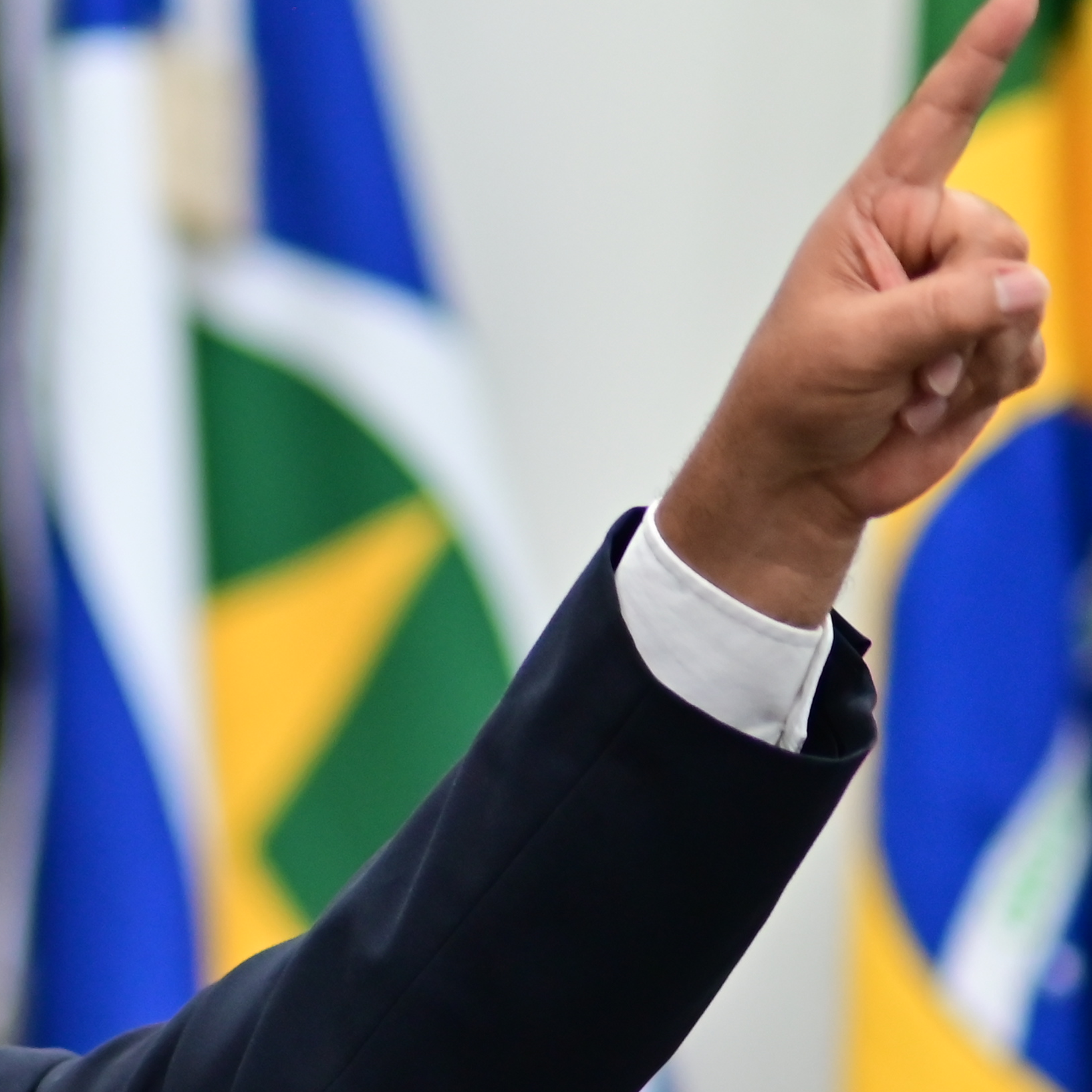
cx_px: -683
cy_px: 838
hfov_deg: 6.5
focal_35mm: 266
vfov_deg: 6.6
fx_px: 9494
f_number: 2
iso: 1000
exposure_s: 1/160
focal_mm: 85
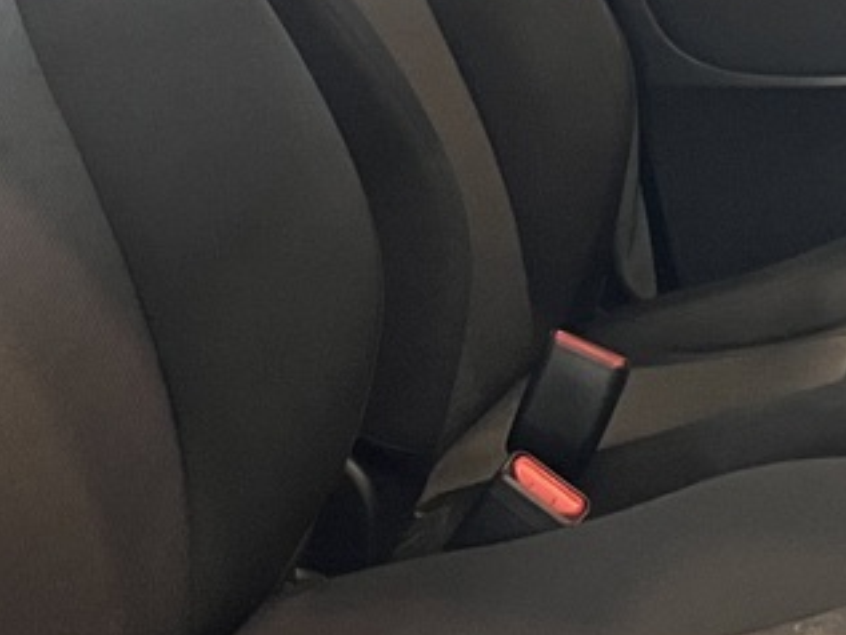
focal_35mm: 127
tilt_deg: -12.3
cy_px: 120
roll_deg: -0.8
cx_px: 742
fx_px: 3105
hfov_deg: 15.4
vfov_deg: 11.6
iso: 160
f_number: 1.8
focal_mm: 3.99
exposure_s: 1/60
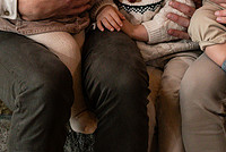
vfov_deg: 10.4
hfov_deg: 15.6
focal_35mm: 131
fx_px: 824
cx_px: 137
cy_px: 3
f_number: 4.5
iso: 800
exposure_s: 1/250
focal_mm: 38
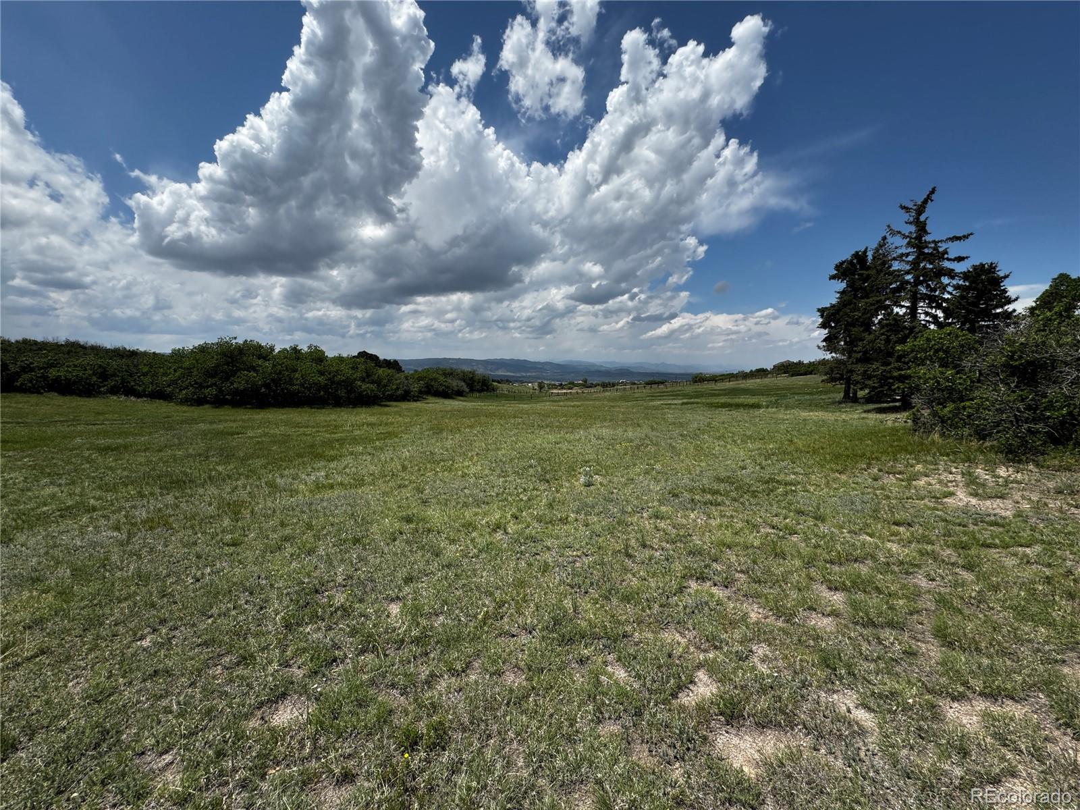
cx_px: 540
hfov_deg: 102.1
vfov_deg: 85.7
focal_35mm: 14
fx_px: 437
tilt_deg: -5.3
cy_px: 405
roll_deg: +0.0
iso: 50
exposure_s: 1/3390
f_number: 2.2
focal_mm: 2.22
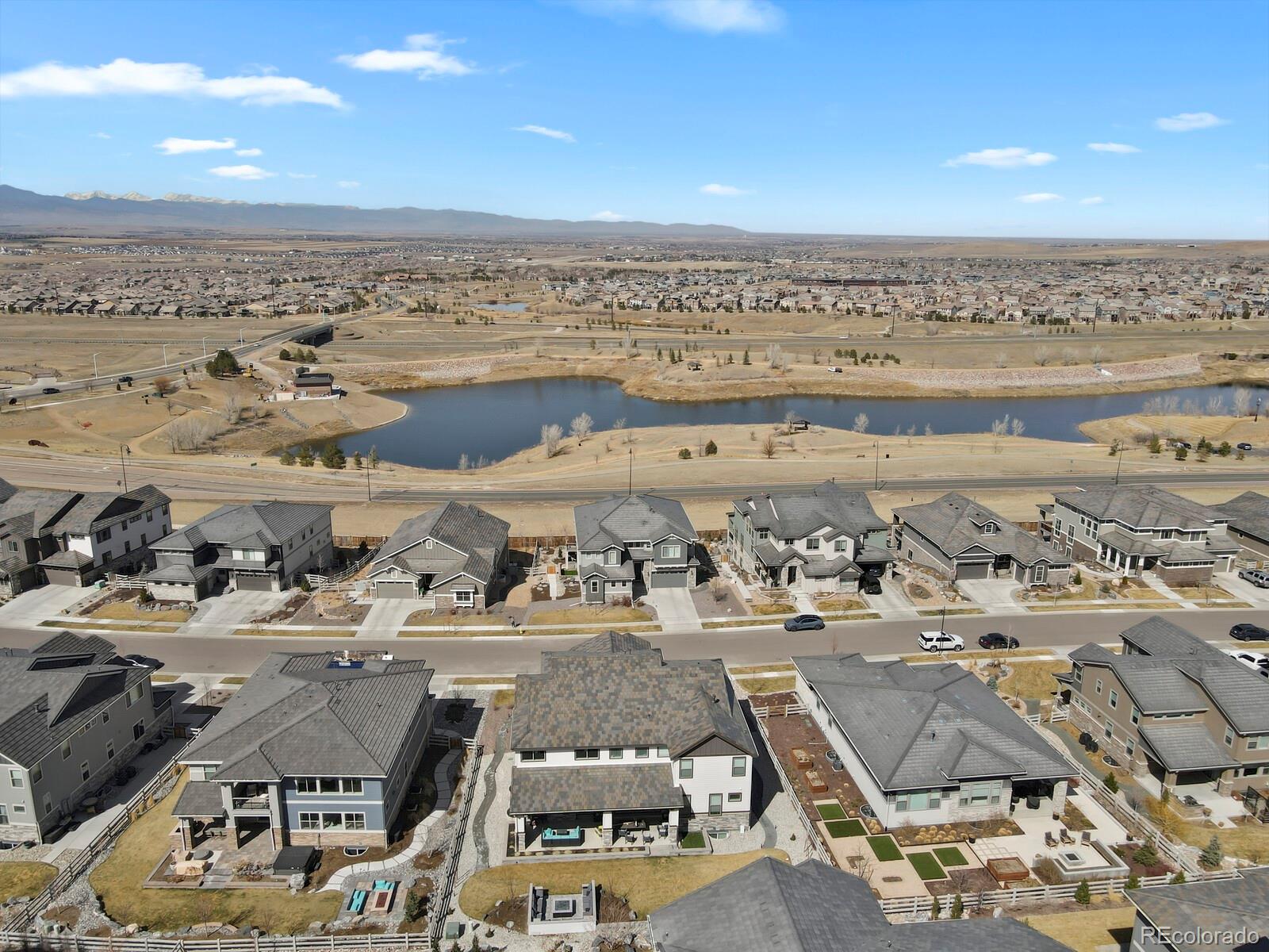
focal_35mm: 24
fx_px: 880
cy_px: 476
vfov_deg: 56.8
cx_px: 634
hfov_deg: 71.6
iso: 100
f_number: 2.8
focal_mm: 4.5
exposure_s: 1/640
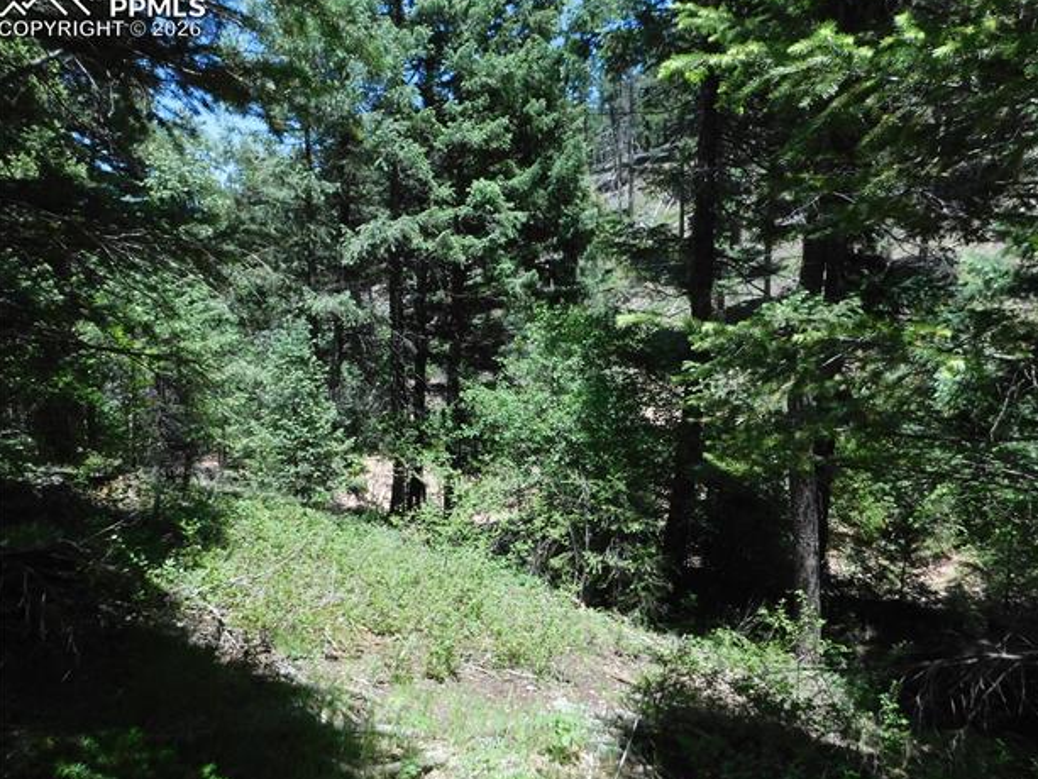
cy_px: 384
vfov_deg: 56.8
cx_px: 535
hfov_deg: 71.6
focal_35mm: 24
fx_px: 720
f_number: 6
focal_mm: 4
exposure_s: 1/1250
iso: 800
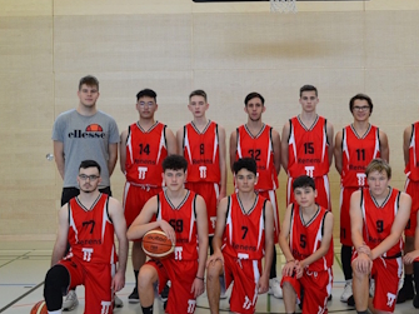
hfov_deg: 41.8
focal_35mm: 45
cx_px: 260
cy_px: 154
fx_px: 544
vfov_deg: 32.2
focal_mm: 22
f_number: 5.6
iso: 800
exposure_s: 1/60
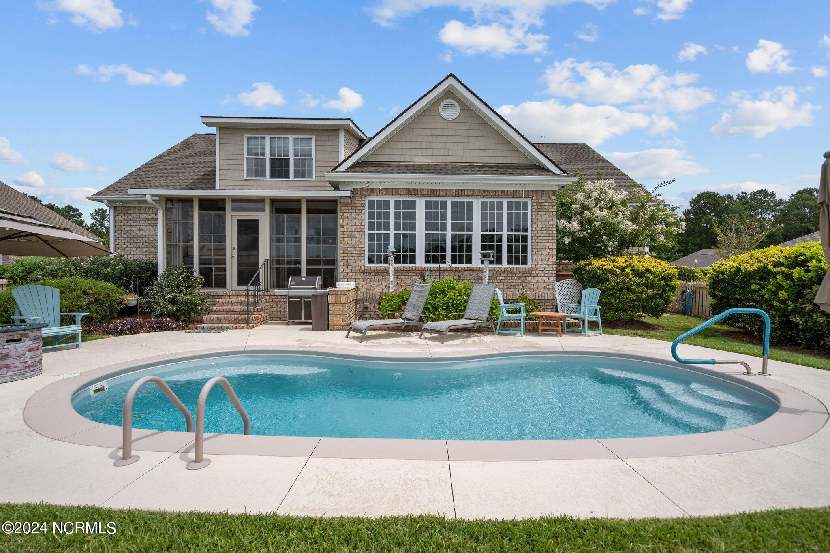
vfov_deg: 73.7
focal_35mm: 16
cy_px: 276
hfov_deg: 96.7
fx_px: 369
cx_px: 415
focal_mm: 16
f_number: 4
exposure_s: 1/5000
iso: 400
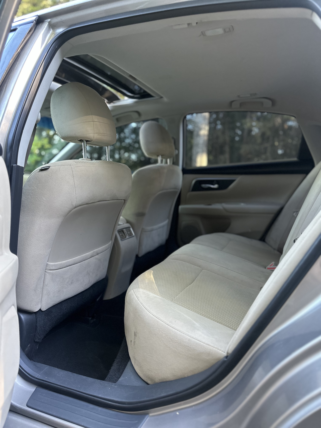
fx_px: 297
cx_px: 160
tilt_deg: -5.2
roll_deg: -0.9
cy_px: 214
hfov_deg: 56.8
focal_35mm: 24
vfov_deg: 71.6
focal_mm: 6.86
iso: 250
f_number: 1.78
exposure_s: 1/60
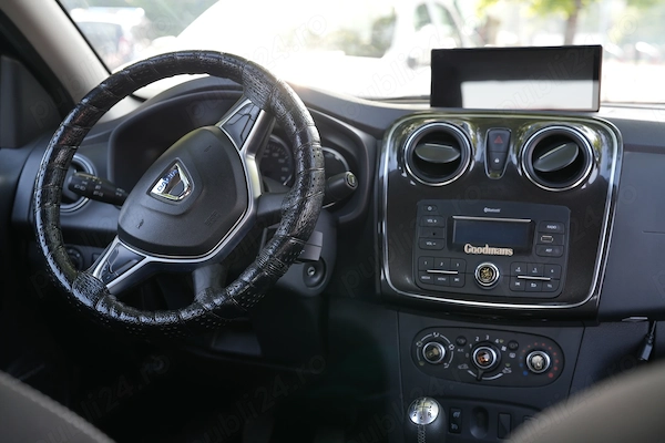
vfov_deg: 27.0
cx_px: 332
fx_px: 924
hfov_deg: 39.6
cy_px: 222
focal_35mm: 50
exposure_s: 1/50
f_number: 4.5
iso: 200
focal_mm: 50
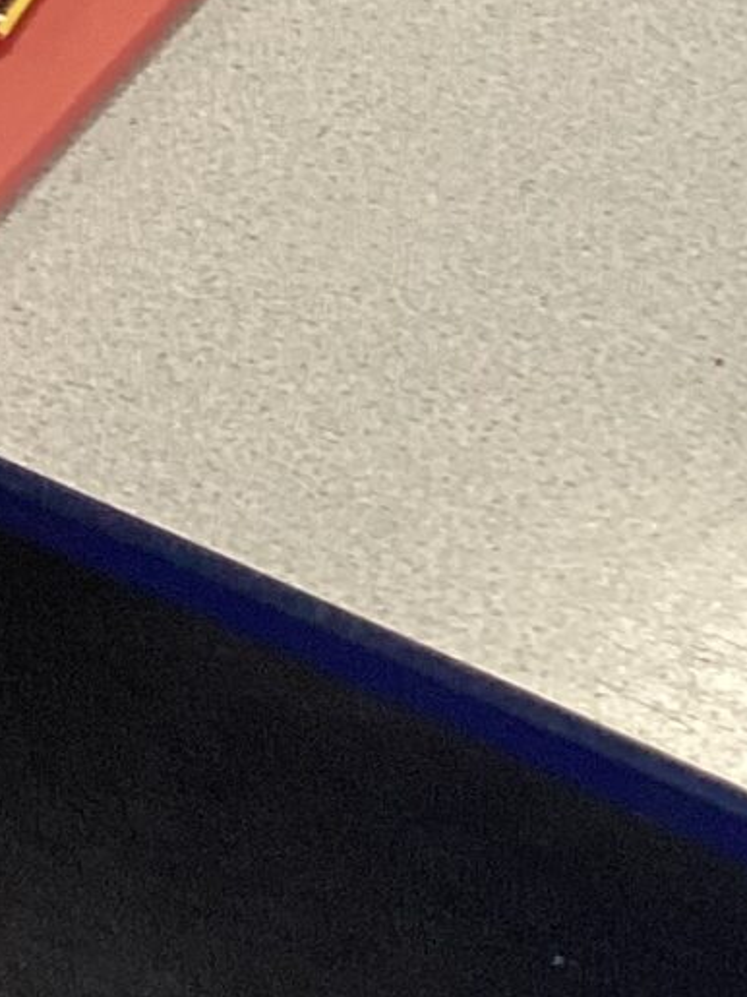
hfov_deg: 9.3
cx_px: 1229
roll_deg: +0.3
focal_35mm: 154
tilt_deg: -44.6
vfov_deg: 12.7
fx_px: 4433
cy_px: 103
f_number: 2.4
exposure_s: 1/60
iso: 200
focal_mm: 3.3
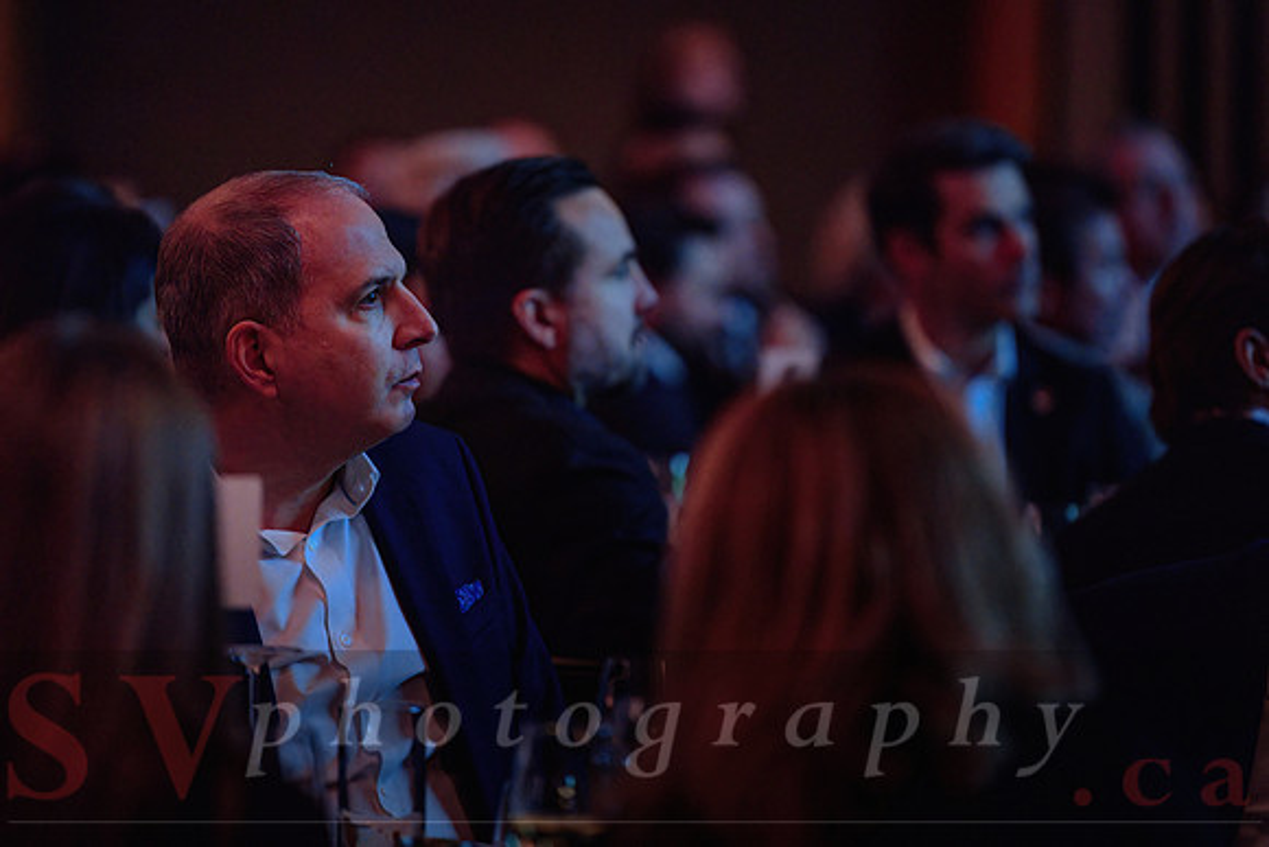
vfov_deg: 6.9
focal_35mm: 200
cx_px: 634
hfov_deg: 10.3
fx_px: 7051
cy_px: 424
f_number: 2.8
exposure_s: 1/100
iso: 3200
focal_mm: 200
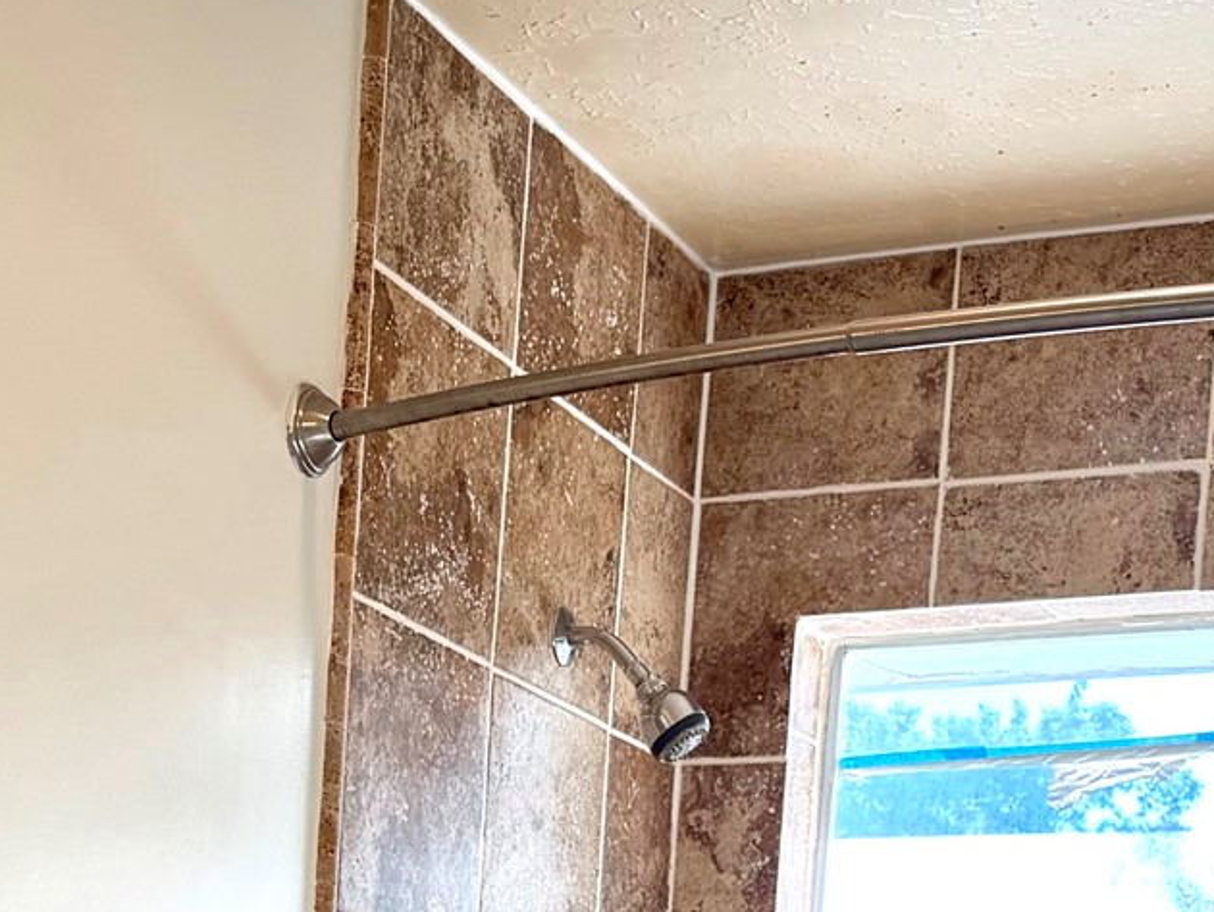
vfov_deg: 16.7
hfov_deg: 24.9
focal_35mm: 78
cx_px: 424
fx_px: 2737
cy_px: 1471
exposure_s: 1/212
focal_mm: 6.76
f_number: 1.78
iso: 80
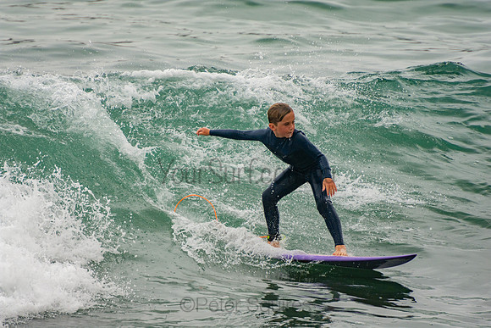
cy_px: 164
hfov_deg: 3.4
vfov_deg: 2.3
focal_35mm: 600
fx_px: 8185
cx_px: 246
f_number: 5.6
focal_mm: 400
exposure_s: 1/1250
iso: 320
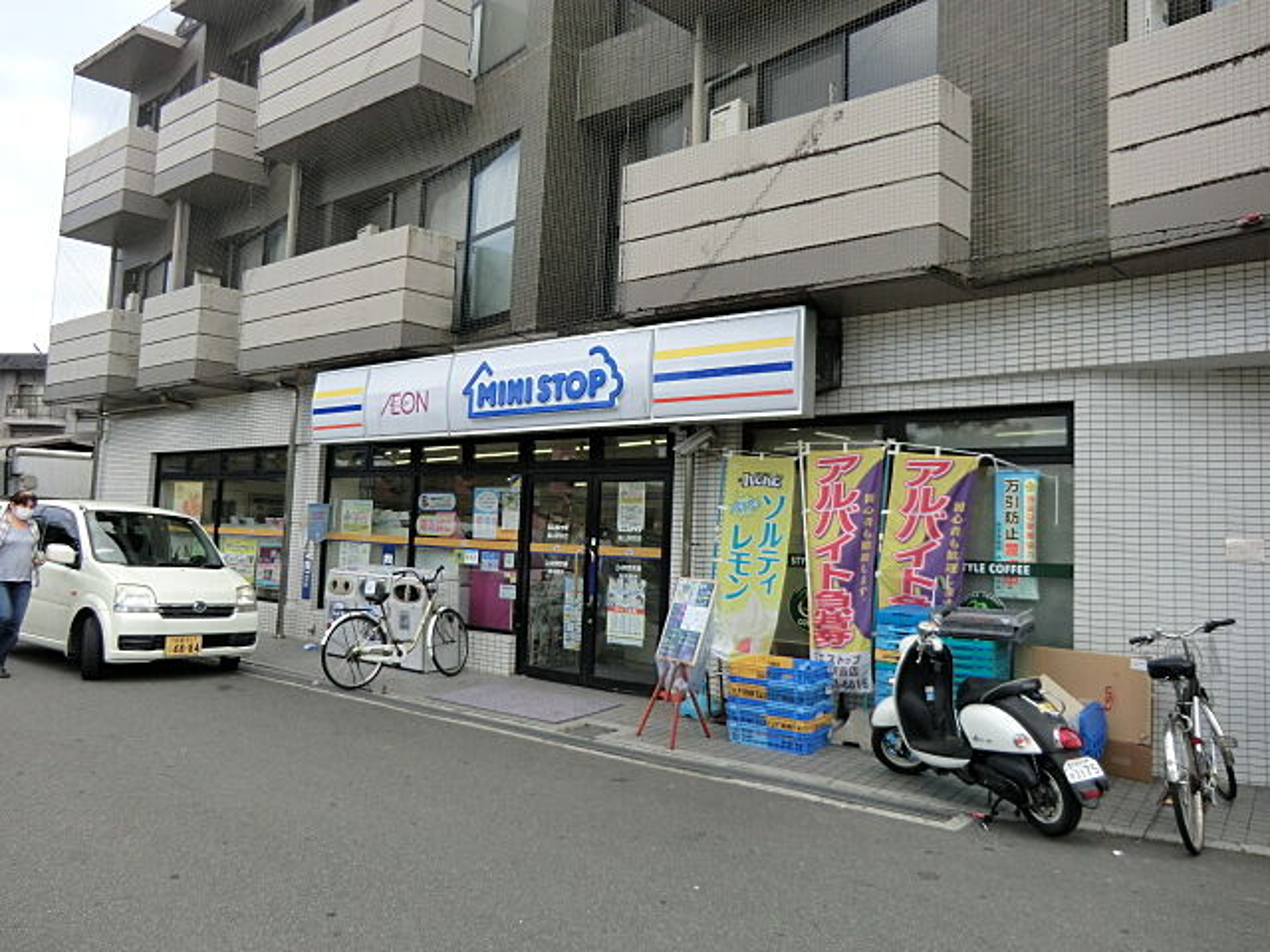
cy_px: 476
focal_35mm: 24
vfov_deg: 56.8
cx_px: 635
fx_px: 881
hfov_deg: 71.6
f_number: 3.2
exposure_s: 1/250
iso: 80
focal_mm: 4.3
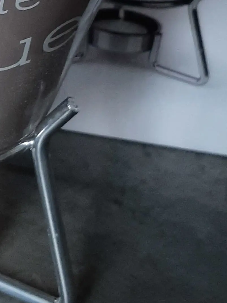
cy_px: -27
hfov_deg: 14.7
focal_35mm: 98
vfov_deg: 19.2
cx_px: -30
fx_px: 857
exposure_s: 1/50
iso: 125
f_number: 1.7
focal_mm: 3.93
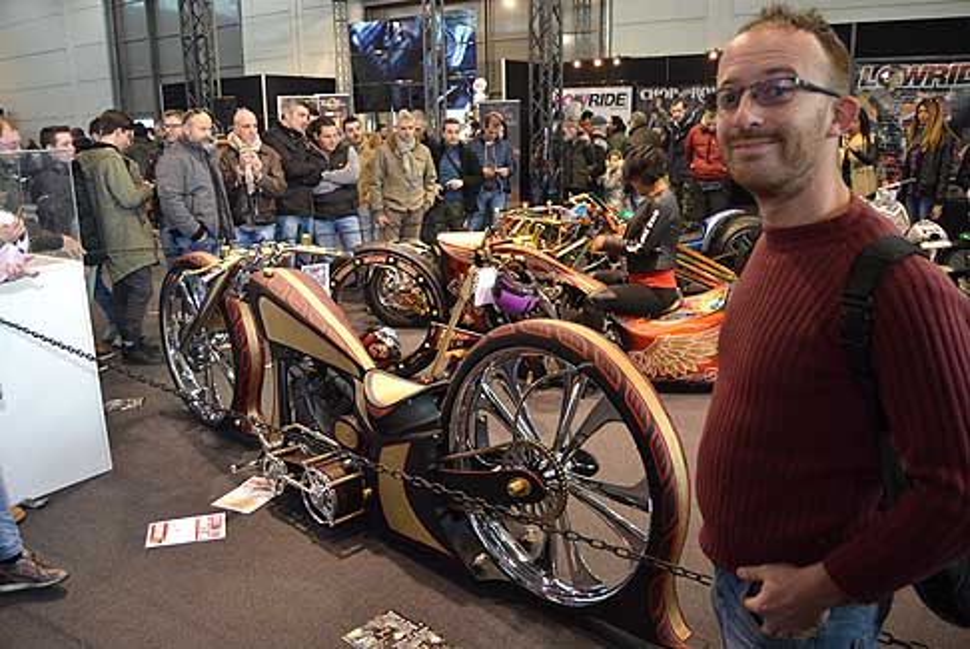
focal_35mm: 27
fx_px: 728
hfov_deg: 67.3
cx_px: 485
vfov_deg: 48.0
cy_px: 324
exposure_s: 1/60
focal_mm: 18
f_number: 3.5
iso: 400
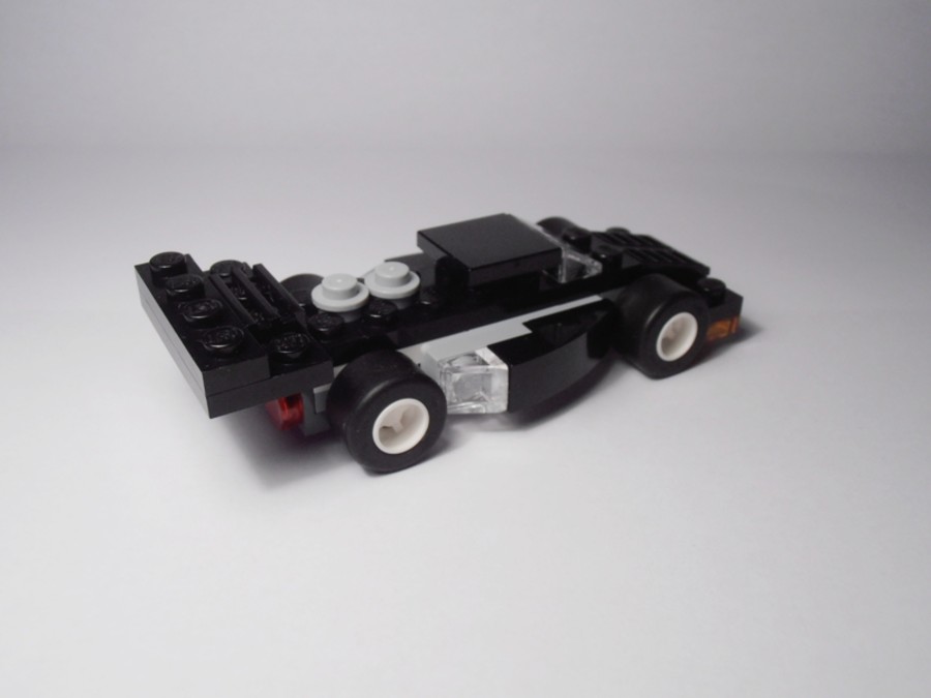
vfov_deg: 38.7
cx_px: 466
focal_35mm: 37
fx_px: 995
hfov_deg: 50.1
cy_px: 349
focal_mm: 6.61
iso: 80
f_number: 3.9
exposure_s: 1/100
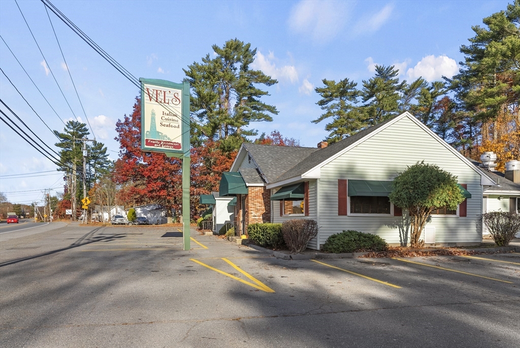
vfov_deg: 53.2
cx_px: 260
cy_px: 174
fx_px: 347
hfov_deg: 73.7
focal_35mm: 24
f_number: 5.6
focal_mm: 24
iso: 160
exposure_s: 1/500
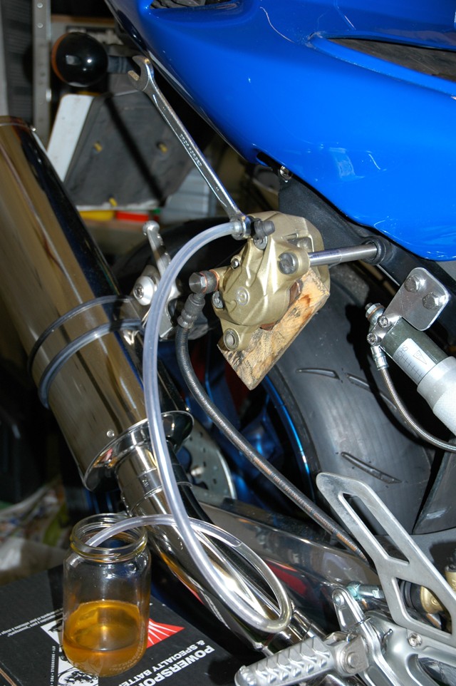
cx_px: 228
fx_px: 828
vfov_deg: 45.0
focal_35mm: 44
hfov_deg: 30.8
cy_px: 343
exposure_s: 1/60
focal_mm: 29
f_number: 4
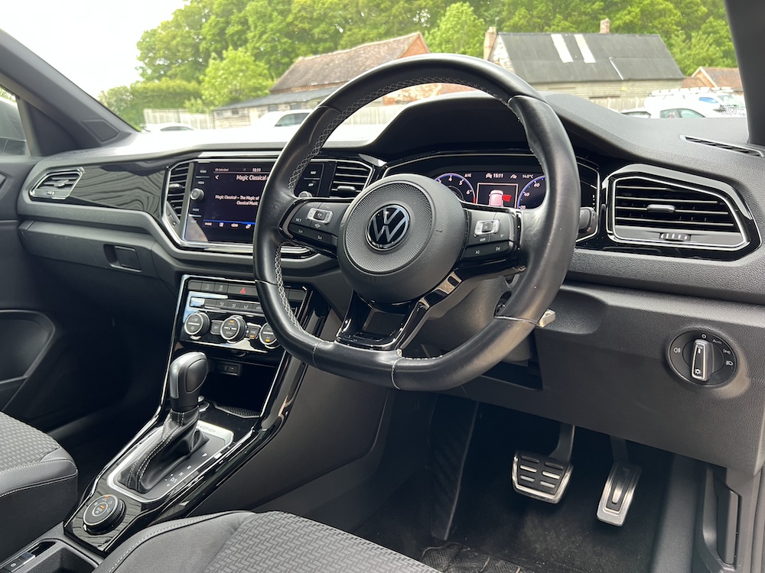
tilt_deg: -16.5
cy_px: 286
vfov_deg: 53.1
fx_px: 575
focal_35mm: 26
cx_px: 382
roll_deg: +2.9
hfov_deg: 67.3
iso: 125
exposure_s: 1/91
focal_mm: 5.7
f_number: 1.5
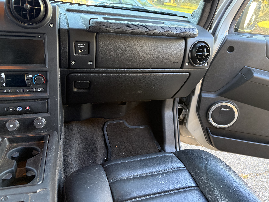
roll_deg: -3.7
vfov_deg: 49.7
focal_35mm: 28
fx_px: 218
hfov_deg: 63.4
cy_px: 95
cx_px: 139
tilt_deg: -23.8
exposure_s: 1/60
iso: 200
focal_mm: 5.96
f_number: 1.6
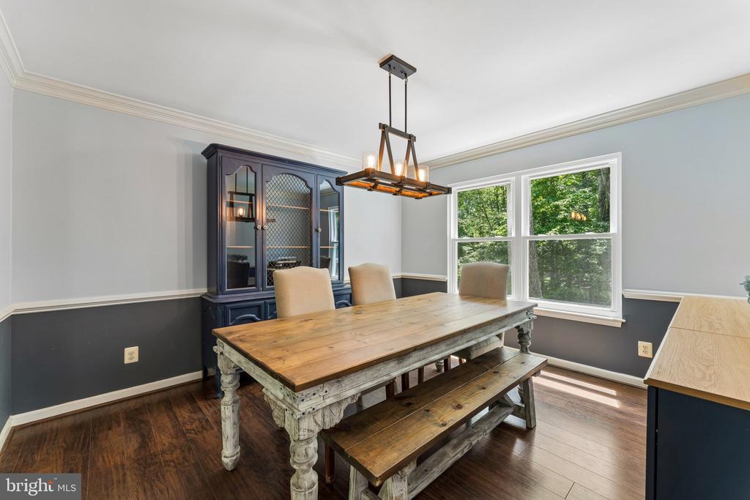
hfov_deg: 104.2
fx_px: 292
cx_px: 375
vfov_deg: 81.2
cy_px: 250
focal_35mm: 14
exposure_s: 1/3.33
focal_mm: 14
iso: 100
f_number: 9
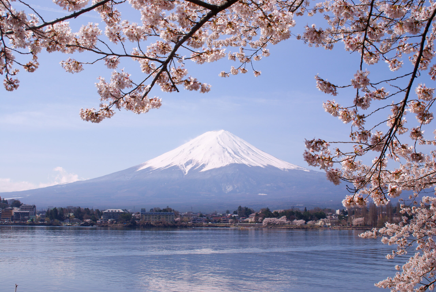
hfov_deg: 46.3
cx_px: 218
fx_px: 509
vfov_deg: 32.0
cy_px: 146
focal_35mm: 42
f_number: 11
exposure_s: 1/320
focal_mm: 28
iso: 100
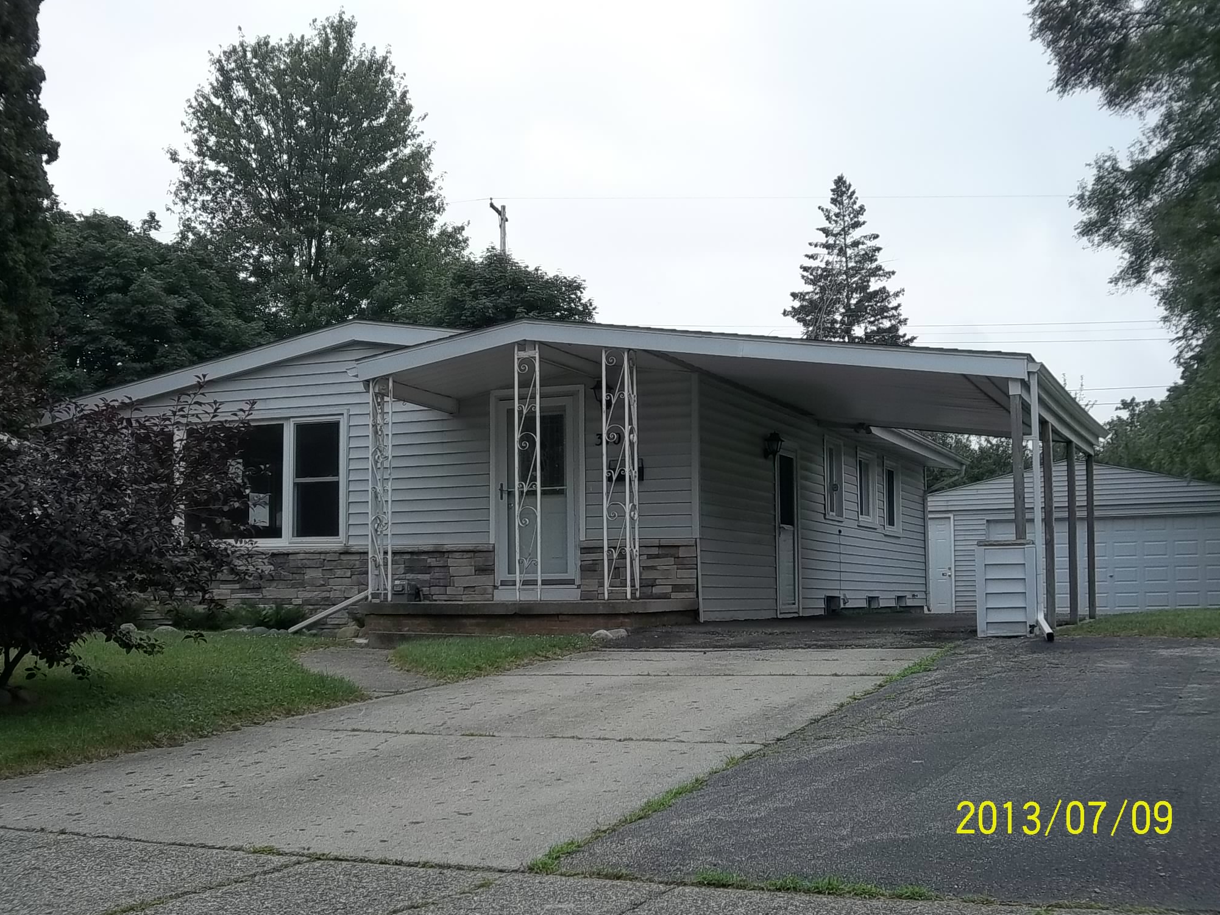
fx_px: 1586
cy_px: 462
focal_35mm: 45
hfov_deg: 42.1
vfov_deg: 32.2
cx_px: 612
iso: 80
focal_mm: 7.8
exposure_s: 1/320
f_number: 4.5
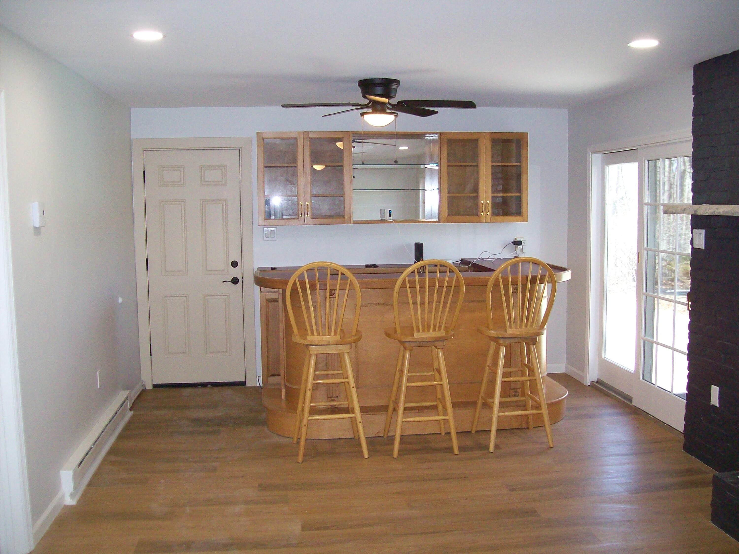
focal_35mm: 36
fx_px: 769
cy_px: 277
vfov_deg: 39.7
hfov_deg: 51.4
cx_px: 370
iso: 200
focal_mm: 6
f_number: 2.7
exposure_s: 1/64
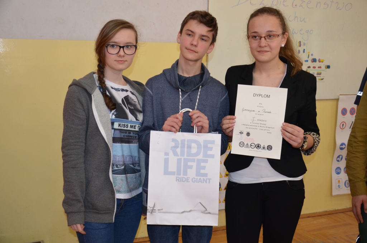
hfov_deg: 41.2
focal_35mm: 48
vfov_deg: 27.9
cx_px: 184
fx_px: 488
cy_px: 122
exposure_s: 1/60
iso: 720
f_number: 4.2
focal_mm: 32
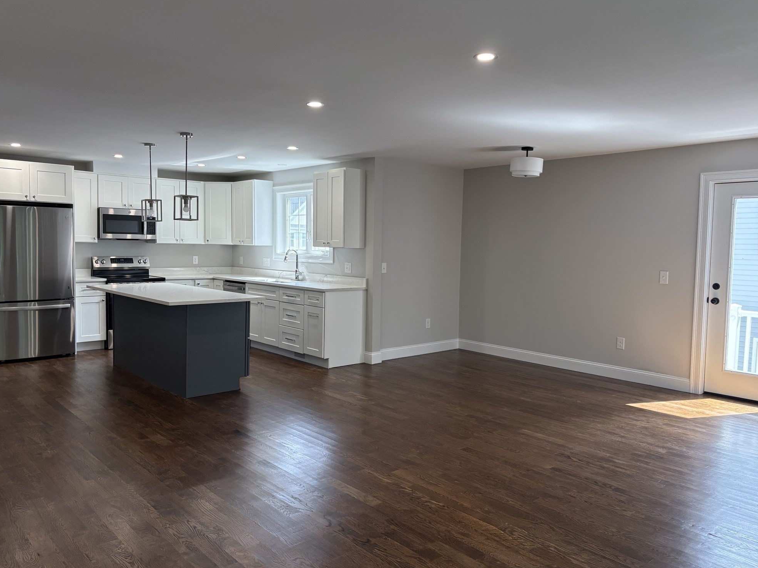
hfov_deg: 65.3
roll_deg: +0.0
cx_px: 366
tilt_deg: -3.4
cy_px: 280
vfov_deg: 51.4
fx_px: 591
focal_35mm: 27
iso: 125
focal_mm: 5.96
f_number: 1.6
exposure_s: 1/233
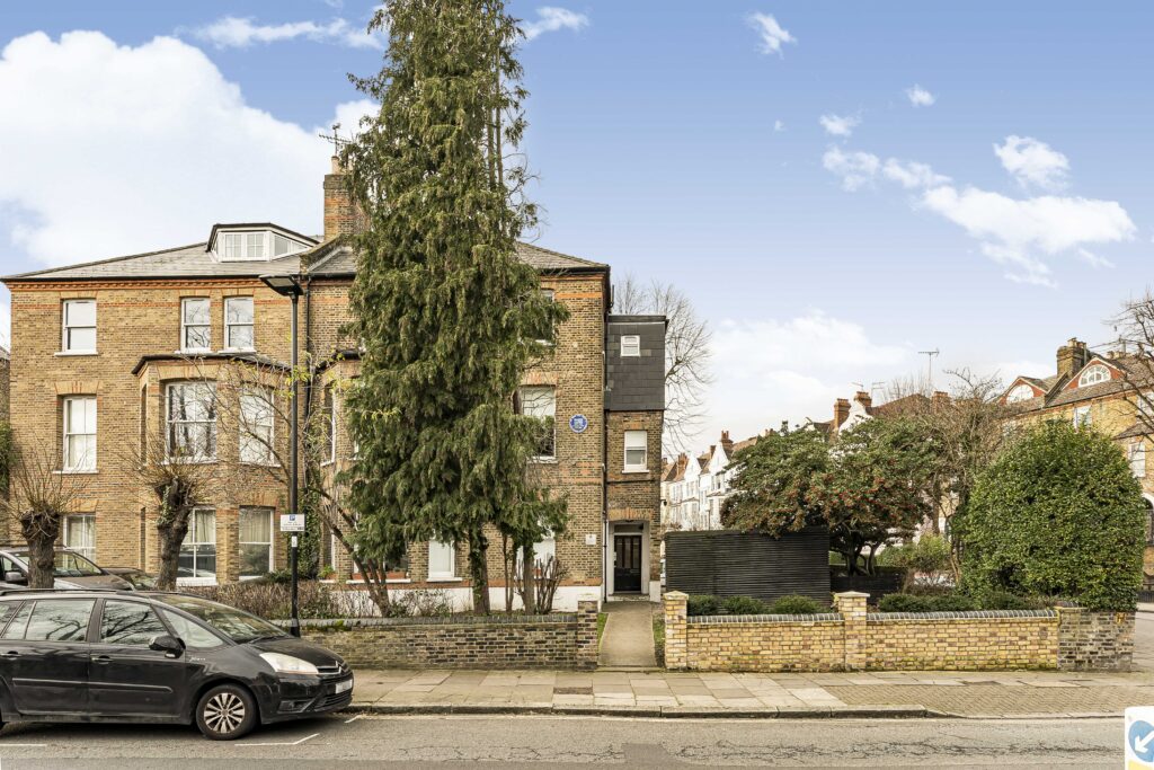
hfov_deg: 91.0
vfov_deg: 68.3
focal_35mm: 18
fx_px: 567
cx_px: 577
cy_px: 385
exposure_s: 1/50
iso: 200
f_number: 13
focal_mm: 17.7
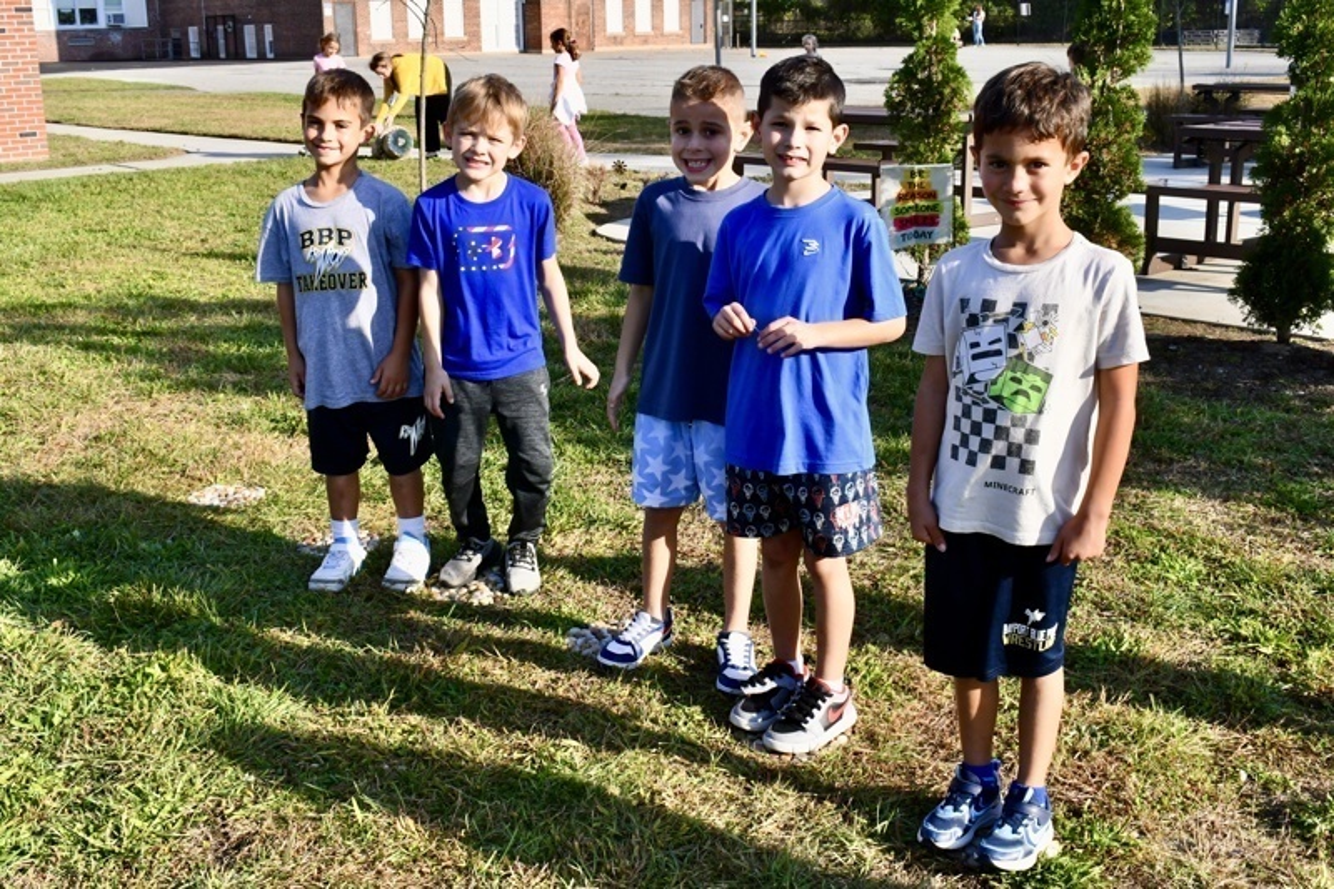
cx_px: 667
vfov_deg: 33.4
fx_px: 1482
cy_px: 444
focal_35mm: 40
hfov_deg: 48.5
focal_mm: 27
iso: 1000
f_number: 13
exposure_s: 1/640
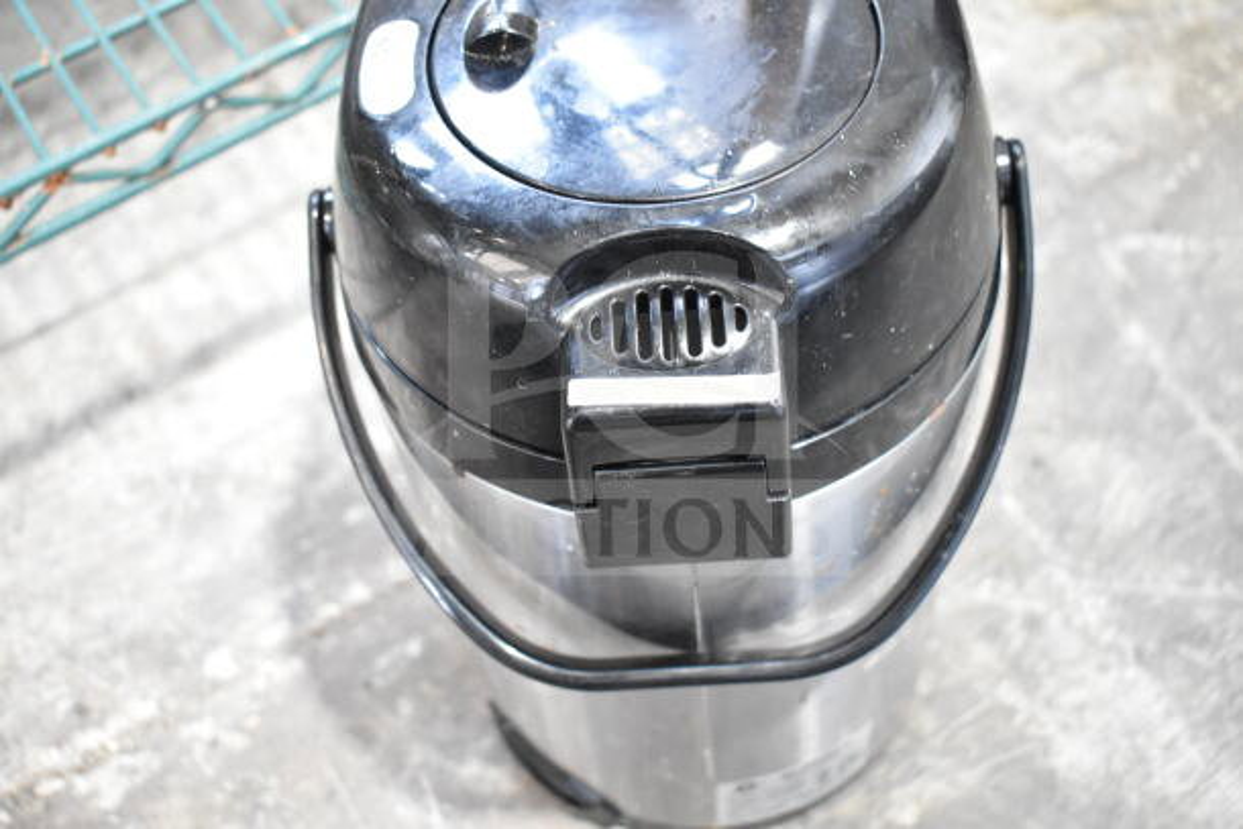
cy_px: 414
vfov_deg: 29.9
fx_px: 1554
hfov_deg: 43.6
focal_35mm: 45
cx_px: 622
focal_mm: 30
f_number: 4.2
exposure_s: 1/50
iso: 2500
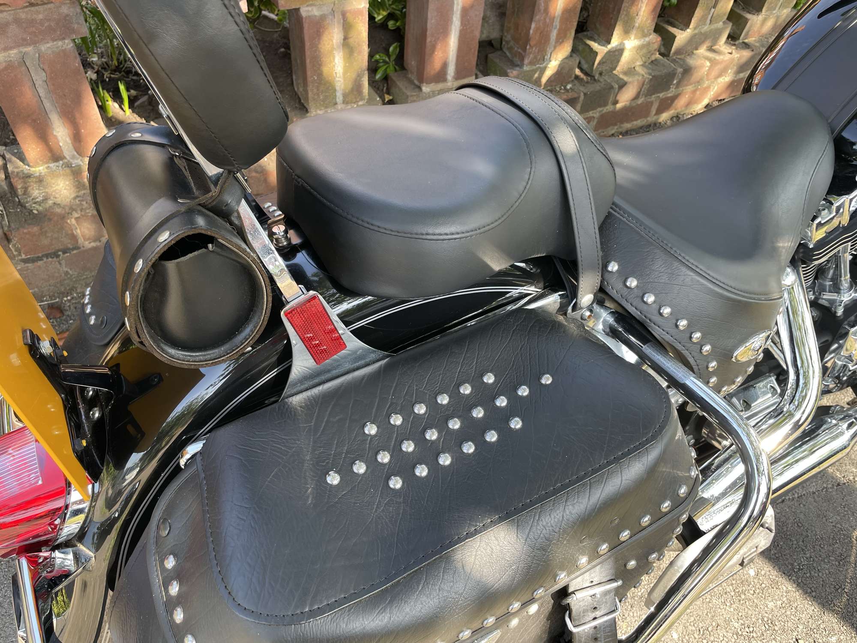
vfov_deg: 53.1
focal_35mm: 26
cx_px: 428
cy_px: 322
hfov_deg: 67.3
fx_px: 644
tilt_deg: -50.2
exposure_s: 1/121
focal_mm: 4.2
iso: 40
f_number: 1.6
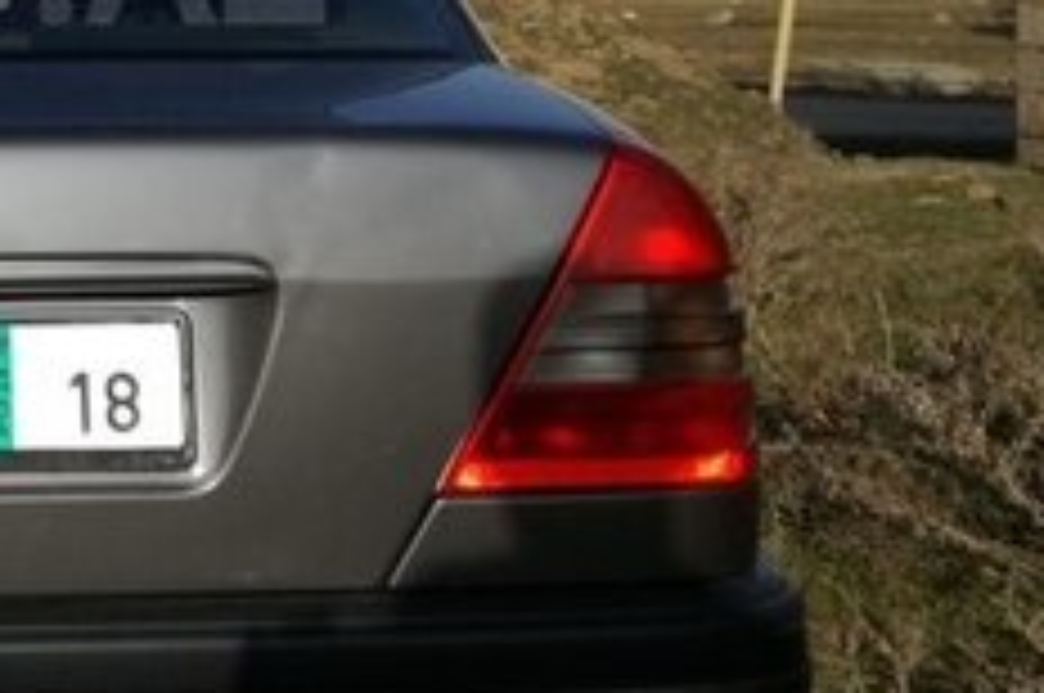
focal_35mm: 80
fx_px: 2317
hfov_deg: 23.6
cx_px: -135
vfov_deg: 16.6
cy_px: -43
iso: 50
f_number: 2
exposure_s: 1/2041
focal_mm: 3.79
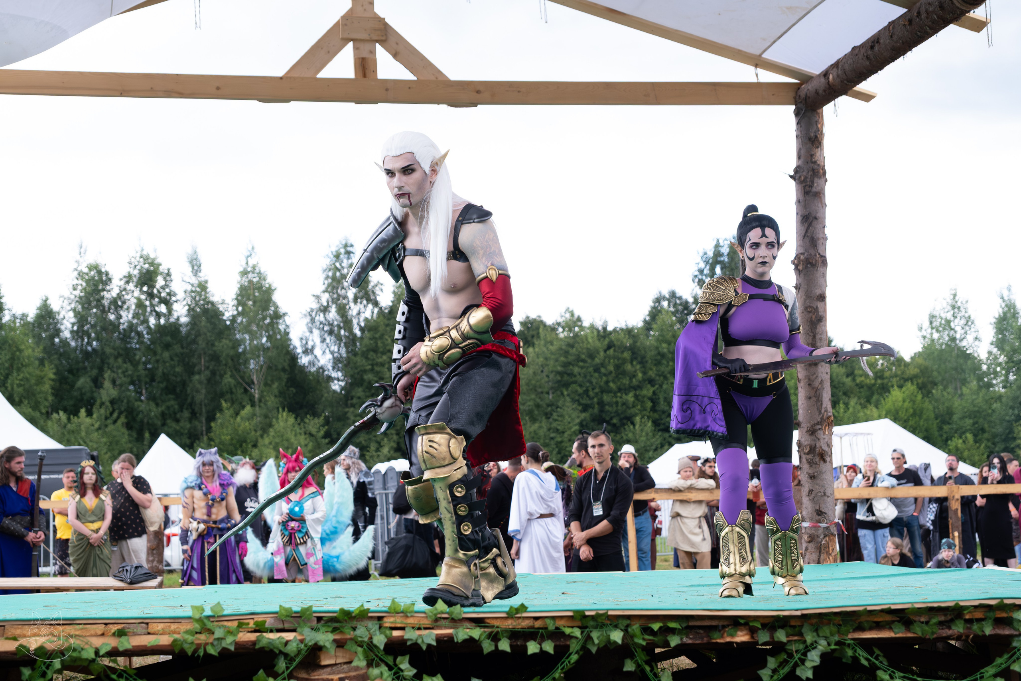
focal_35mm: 56
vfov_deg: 24.2
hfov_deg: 35.6
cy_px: 340
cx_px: 510
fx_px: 1588
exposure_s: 1/640
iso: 800
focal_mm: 37.6
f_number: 3.6
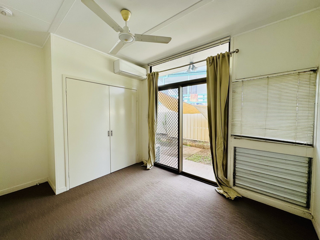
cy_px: 120
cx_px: 160
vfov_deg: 85.7
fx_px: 129
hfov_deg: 102.1
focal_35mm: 14
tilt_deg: -3.1
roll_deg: +0.4
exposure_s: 1/134
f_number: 2.2
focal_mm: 2.22
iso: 40
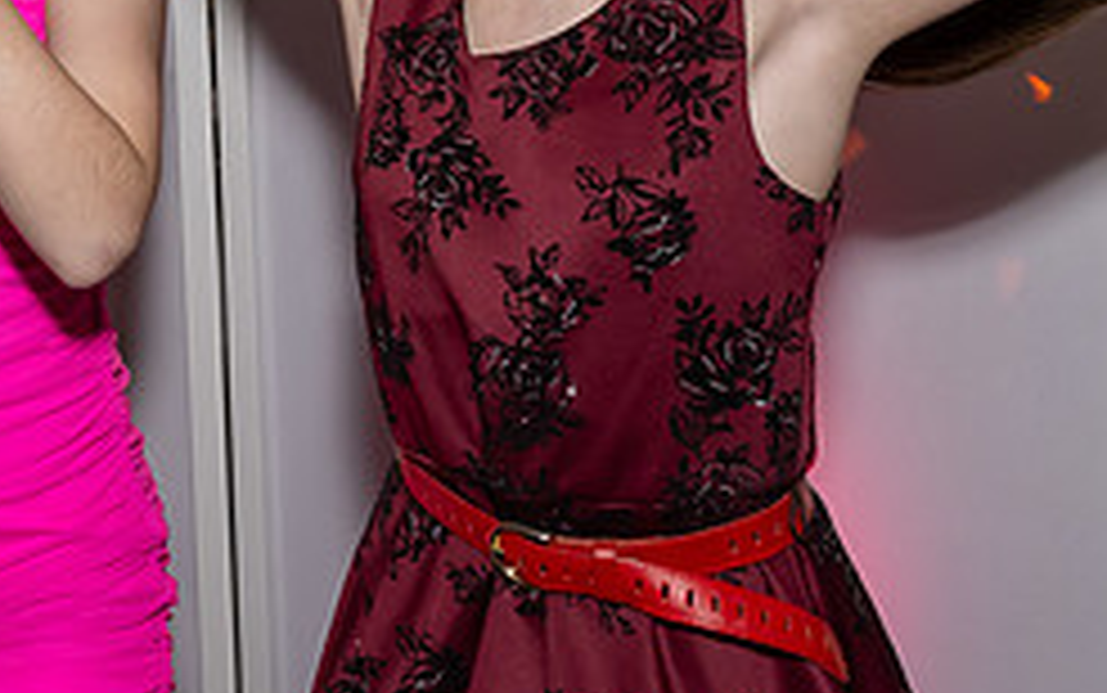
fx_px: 2143
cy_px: -217
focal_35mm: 71
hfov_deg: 26.1
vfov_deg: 17.2
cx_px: -190
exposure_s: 1/250
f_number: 7.1
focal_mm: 17
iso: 800
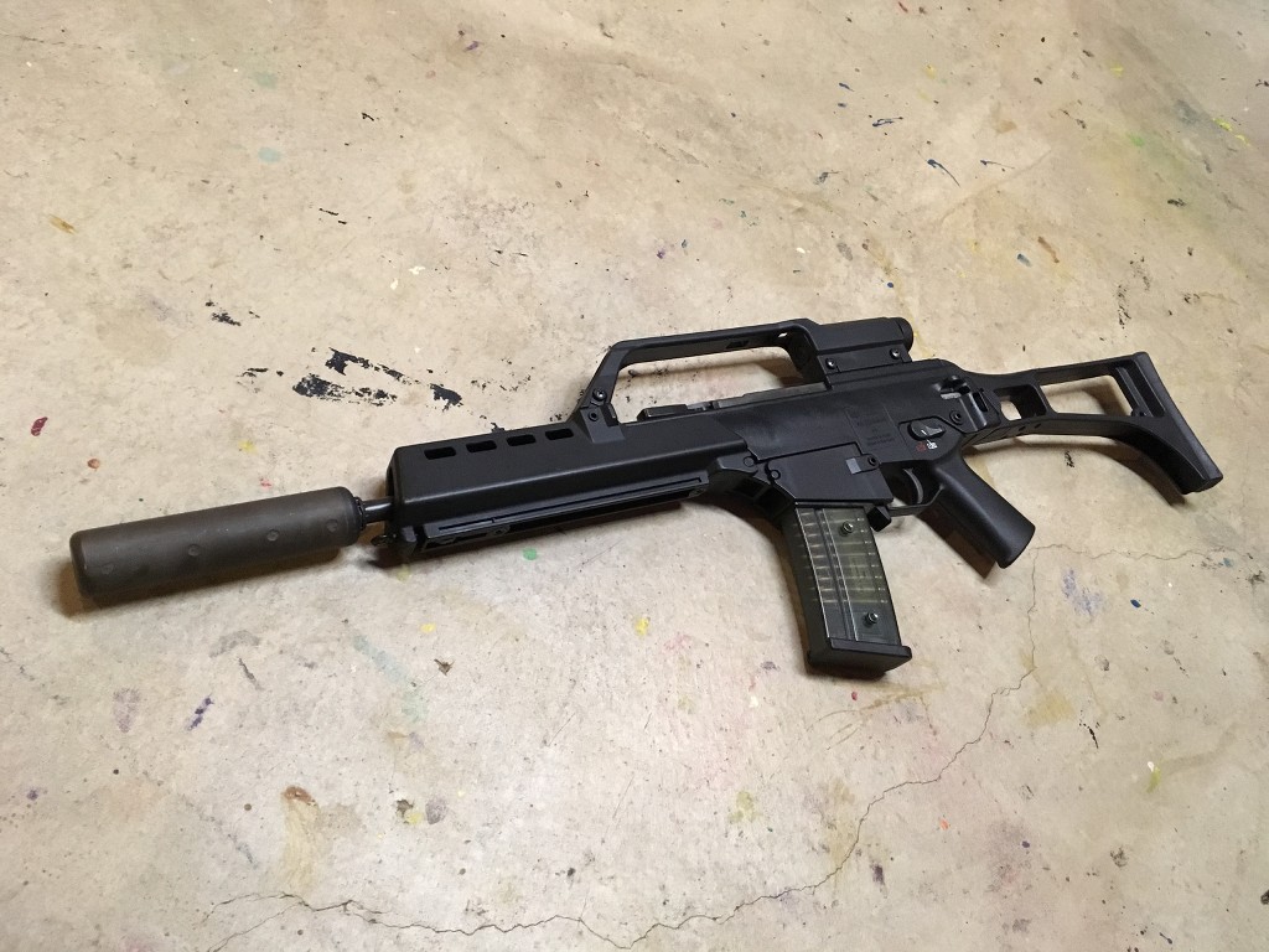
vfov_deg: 48.2
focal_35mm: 29
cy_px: 476
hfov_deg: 61.7
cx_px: 634
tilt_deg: -52.3
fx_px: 1063
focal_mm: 4.15
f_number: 2.2
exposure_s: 1/30
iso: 250
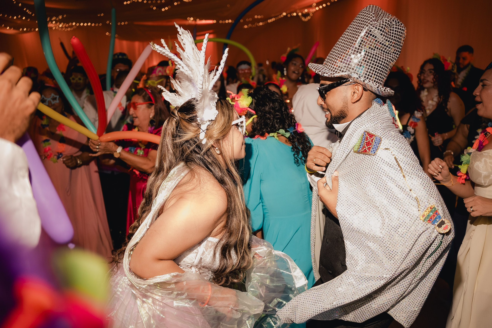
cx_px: 246
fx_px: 383
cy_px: 164
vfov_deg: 46.4
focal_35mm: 28
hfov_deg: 65.5
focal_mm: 28
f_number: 2.8
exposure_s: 1/160
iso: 1000
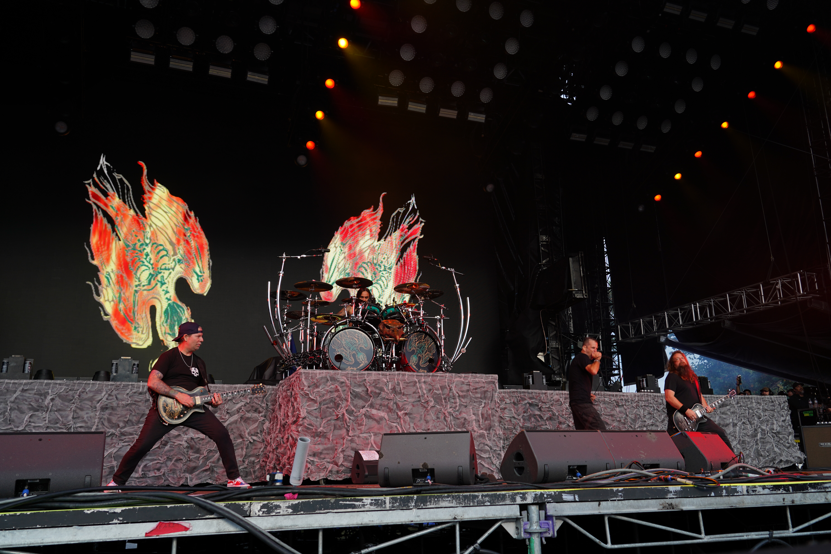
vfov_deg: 43.6
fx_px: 692
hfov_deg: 61.9
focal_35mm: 30
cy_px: 277
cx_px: 416
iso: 100
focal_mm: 30
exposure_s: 1/60
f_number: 5.6
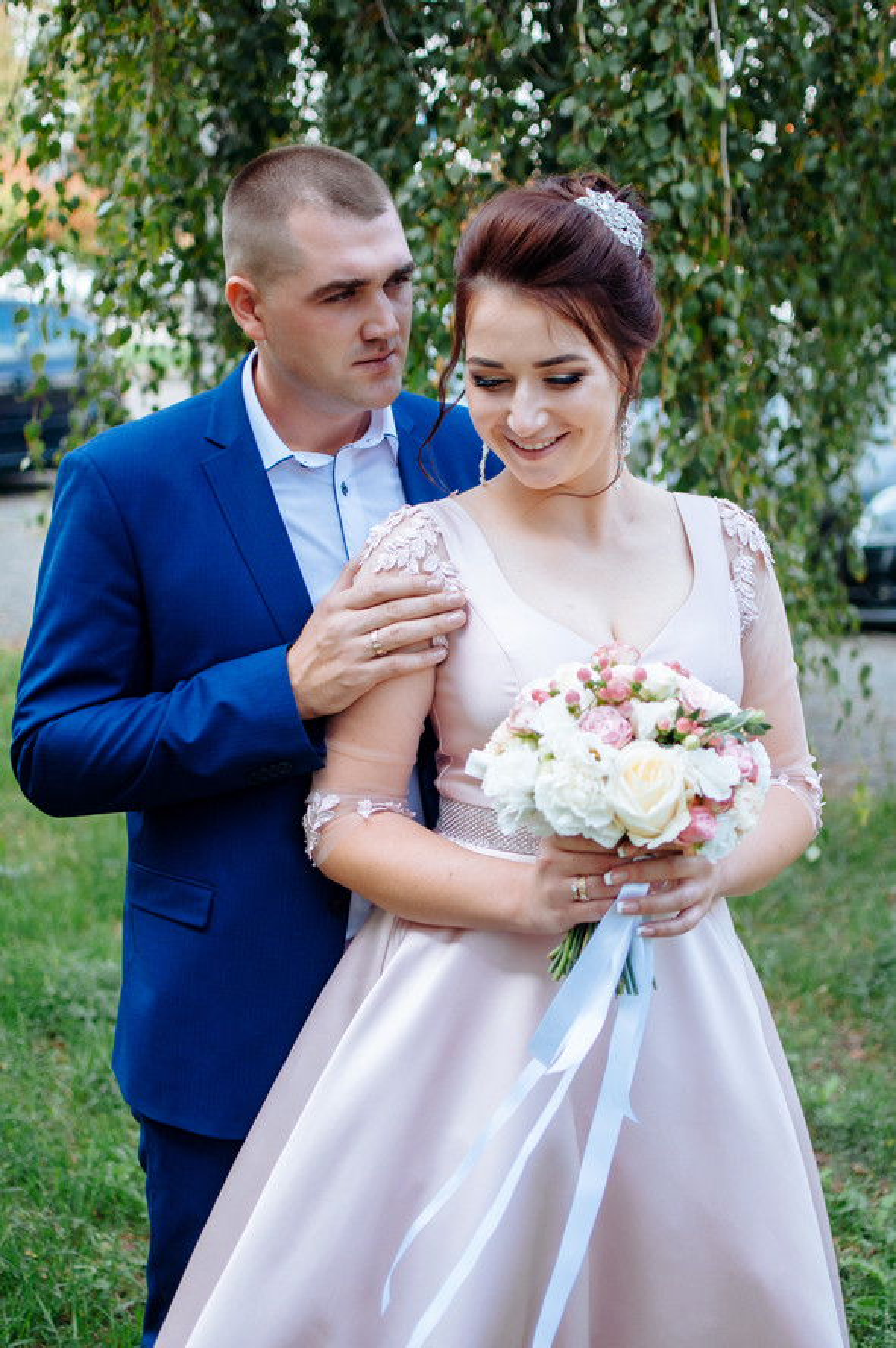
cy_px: 674
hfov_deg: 25.7
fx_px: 1964
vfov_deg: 37.9
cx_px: 448
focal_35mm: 52
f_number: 1.8
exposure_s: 1/4000
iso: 250
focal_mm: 35
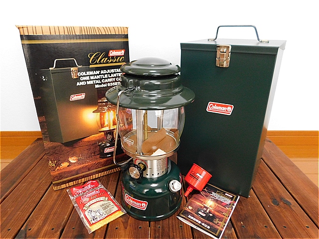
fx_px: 212
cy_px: 120
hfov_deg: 73.9
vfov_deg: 58.9
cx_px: 160
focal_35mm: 23
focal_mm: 4
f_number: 3
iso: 400
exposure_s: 1/15
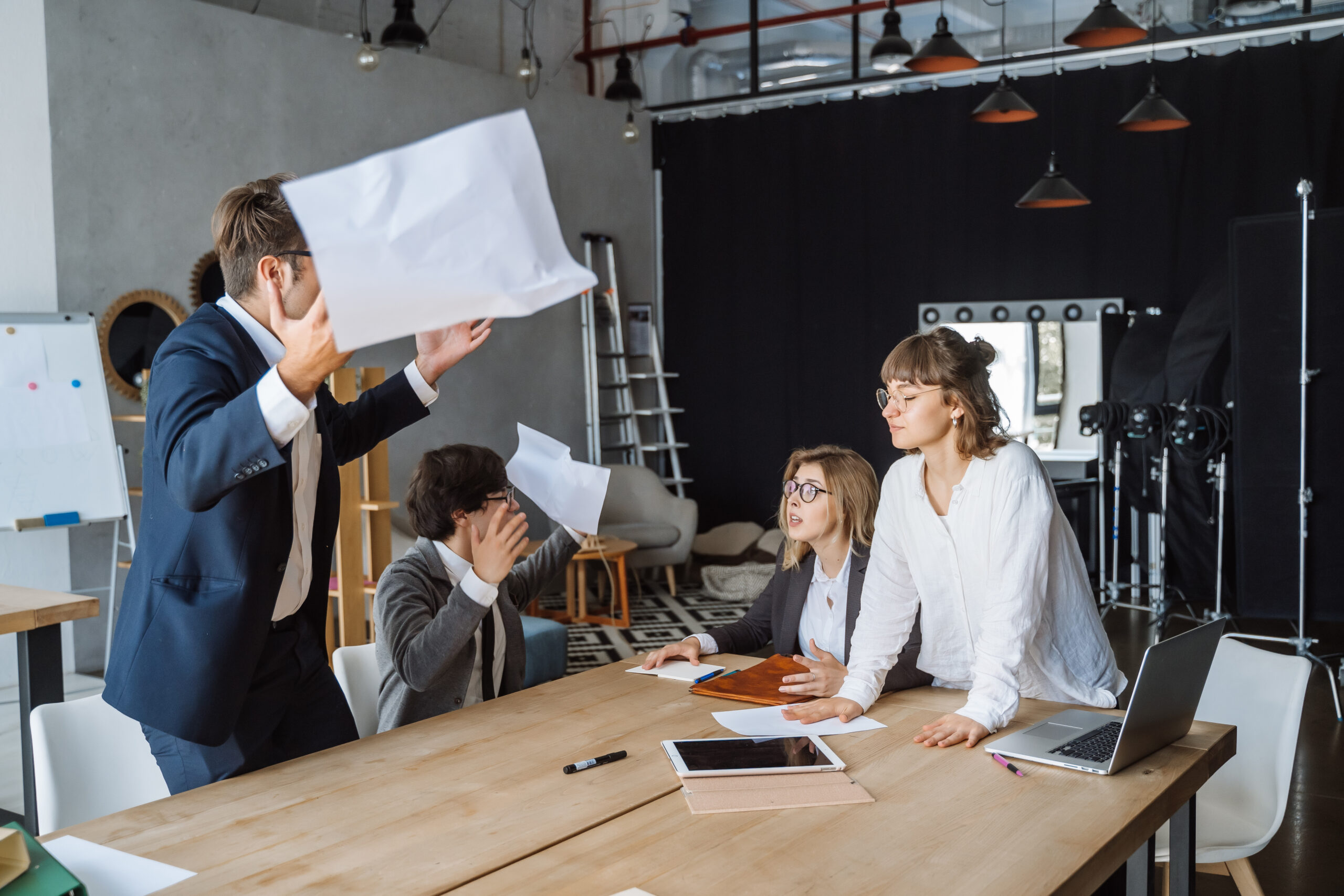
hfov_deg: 53.1
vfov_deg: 36.9
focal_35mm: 36
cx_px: 672
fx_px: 1344
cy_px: 448
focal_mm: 36
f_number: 3.2
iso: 1000
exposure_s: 1/400
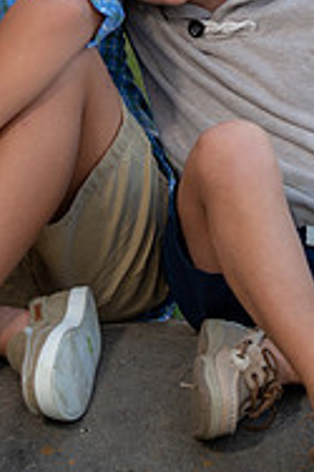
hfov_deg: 4.0
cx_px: 143
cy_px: 110
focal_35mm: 339
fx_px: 4443
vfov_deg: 6.1
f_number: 2.8
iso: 400
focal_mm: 110
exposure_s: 1/160
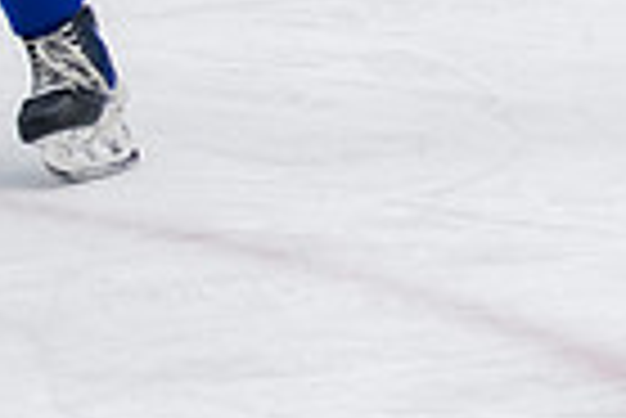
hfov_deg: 4.1
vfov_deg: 2.7
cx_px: 961
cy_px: -220
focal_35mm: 503
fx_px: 8756
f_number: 3.2
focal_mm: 78
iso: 2000
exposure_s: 1/640
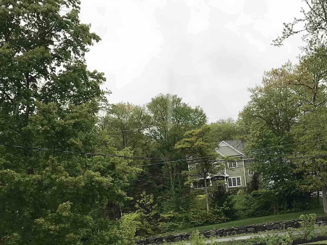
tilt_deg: +3.7
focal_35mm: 56
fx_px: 529
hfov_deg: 34.0
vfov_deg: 25.5
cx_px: 219
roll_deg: +5.8
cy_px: 208
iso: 20
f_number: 1.8
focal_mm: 3.99
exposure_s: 1/556
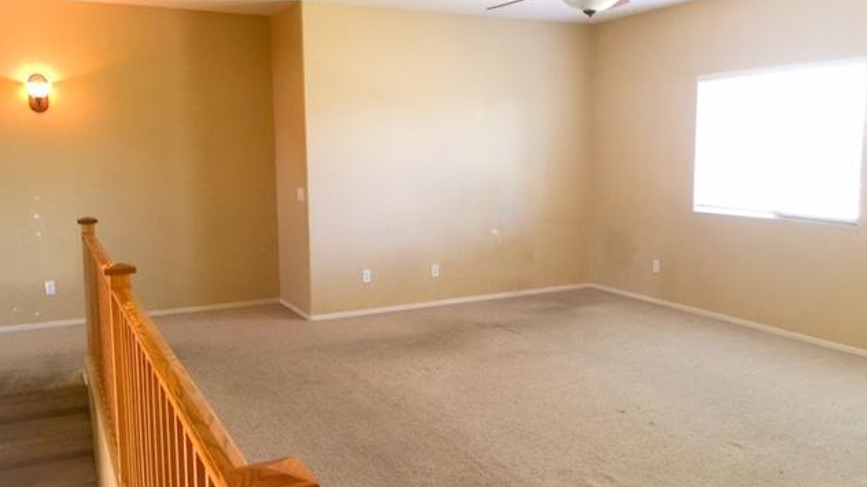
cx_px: 434
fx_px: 735
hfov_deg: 61.0
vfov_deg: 36.6
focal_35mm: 32
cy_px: 236
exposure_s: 1/15
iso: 80
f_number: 2.2
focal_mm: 4.15
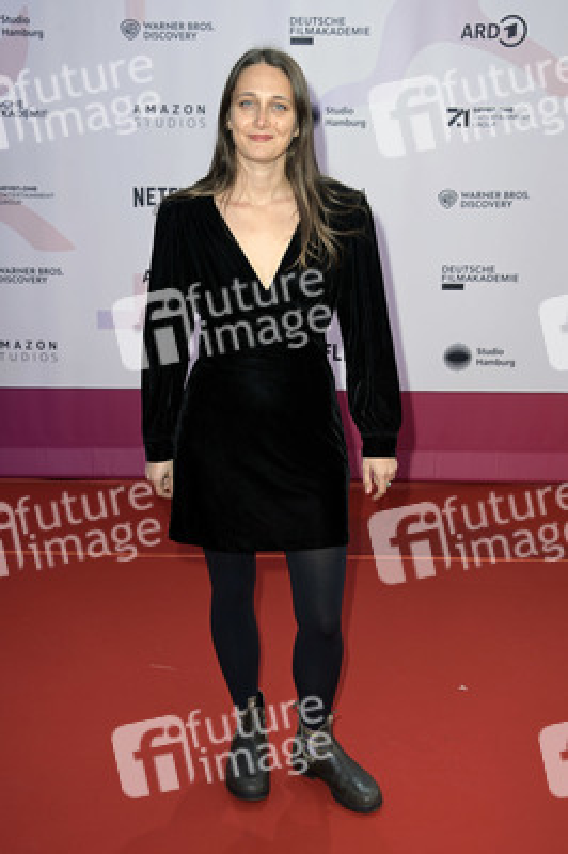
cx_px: 284
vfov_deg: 44.5
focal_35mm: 44
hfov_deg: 30.5
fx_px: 1043
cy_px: 427
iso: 250
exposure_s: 1/200
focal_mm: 44
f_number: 5.6
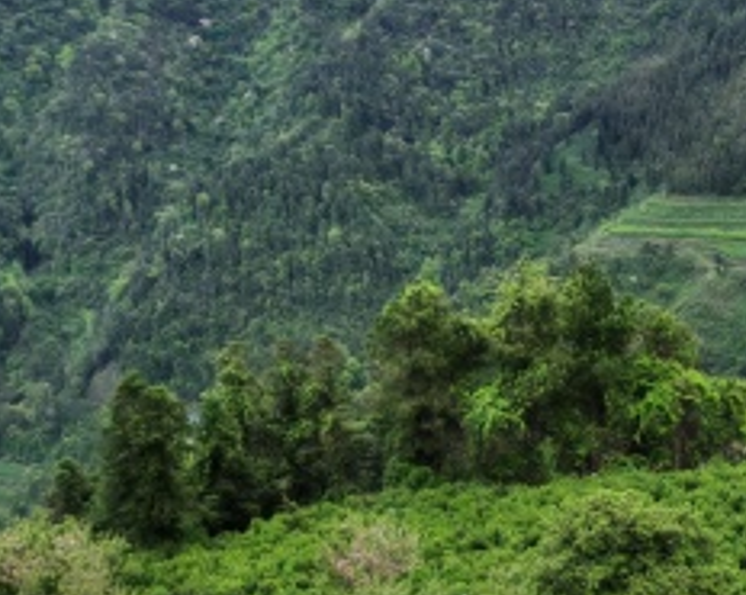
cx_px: 1164
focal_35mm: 91
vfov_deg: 16.9
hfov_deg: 18.3
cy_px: 315
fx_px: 2007
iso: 50
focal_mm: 5.52
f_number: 1.95
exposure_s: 1/1900
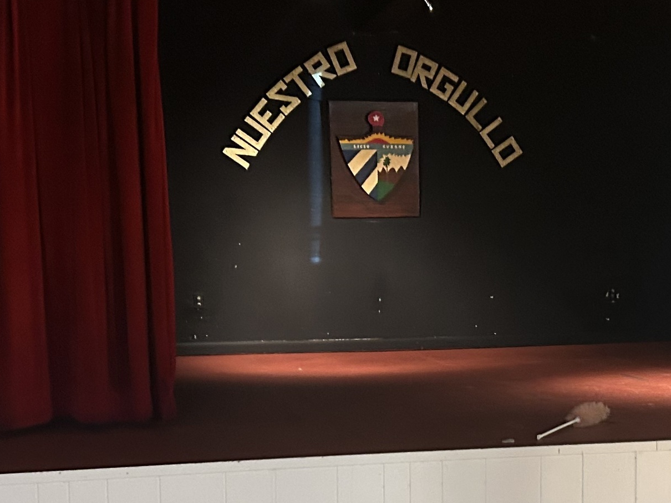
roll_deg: -0.5
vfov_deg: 22.1
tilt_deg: -7.0
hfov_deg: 29.0
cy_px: 374
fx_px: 1280
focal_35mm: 66
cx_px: 487
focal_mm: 5.7
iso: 640
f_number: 1.5
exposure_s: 1/40
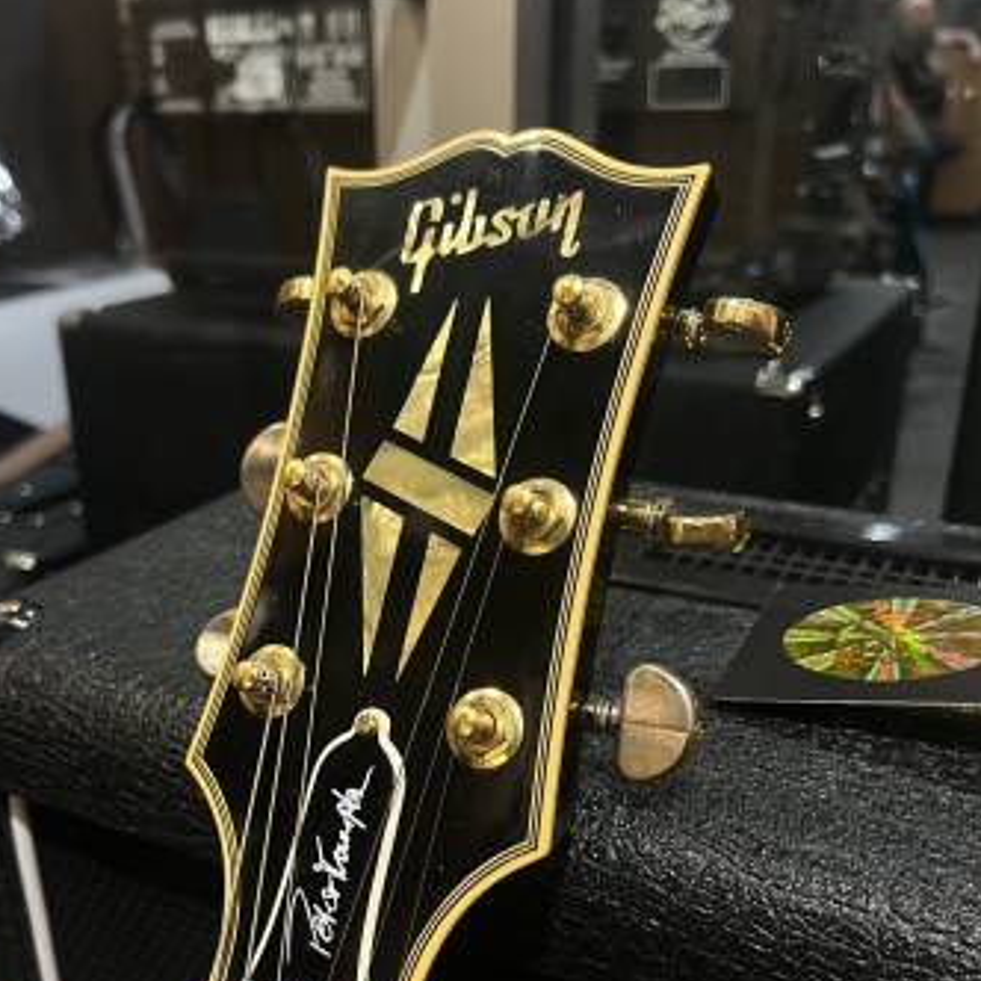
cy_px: 612
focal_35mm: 36
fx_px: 1154
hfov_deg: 45.9
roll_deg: +2.0
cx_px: 408
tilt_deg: -24.8
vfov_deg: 45.7
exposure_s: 1/60
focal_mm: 5.1
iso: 100
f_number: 1.6
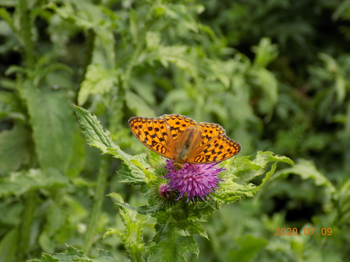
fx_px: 1193
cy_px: 131
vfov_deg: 12.6
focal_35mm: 118
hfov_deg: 16.7
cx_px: 175
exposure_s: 1/100
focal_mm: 20.9
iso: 80
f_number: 4.8
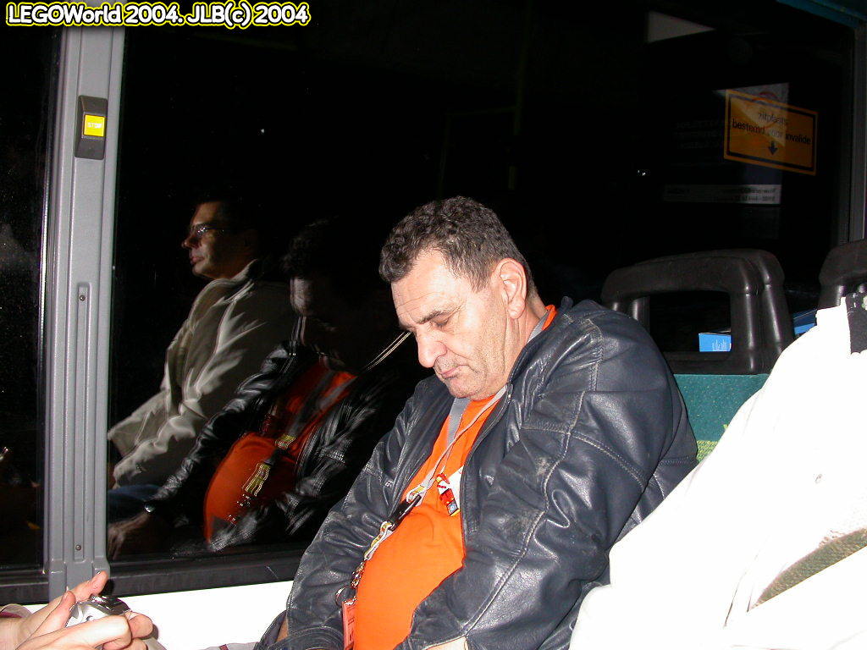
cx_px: 434
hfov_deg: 49.0
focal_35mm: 38
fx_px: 952
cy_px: 325
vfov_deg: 37.7
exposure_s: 1/60
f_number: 2.6
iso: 100
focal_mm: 7.85
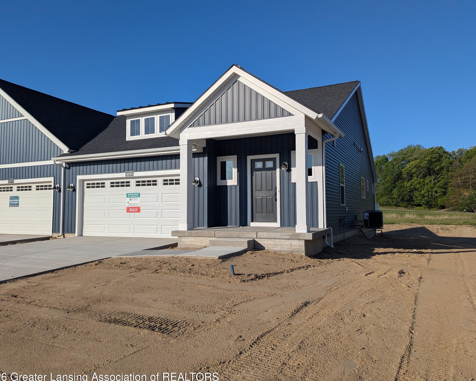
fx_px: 366
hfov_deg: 66.0
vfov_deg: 54.9
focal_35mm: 26
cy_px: 197
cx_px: 246
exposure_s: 1/4049
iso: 41
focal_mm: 6.81
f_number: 1.85
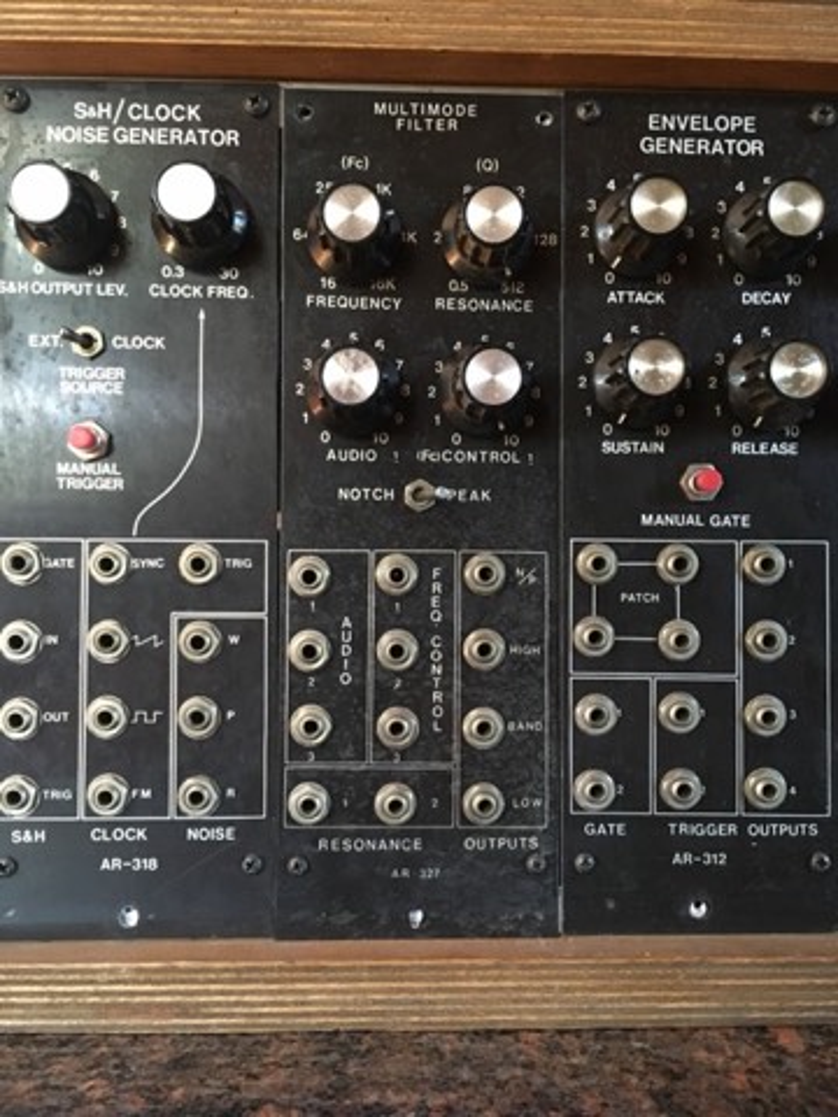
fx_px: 936
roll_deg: +0.0
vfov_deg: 61.7
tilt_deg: -0.7
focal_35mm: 29
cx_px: 419
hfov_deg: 48.2
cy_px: 558
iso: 200
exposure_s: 1/15
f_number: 2.2
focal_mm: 4.15
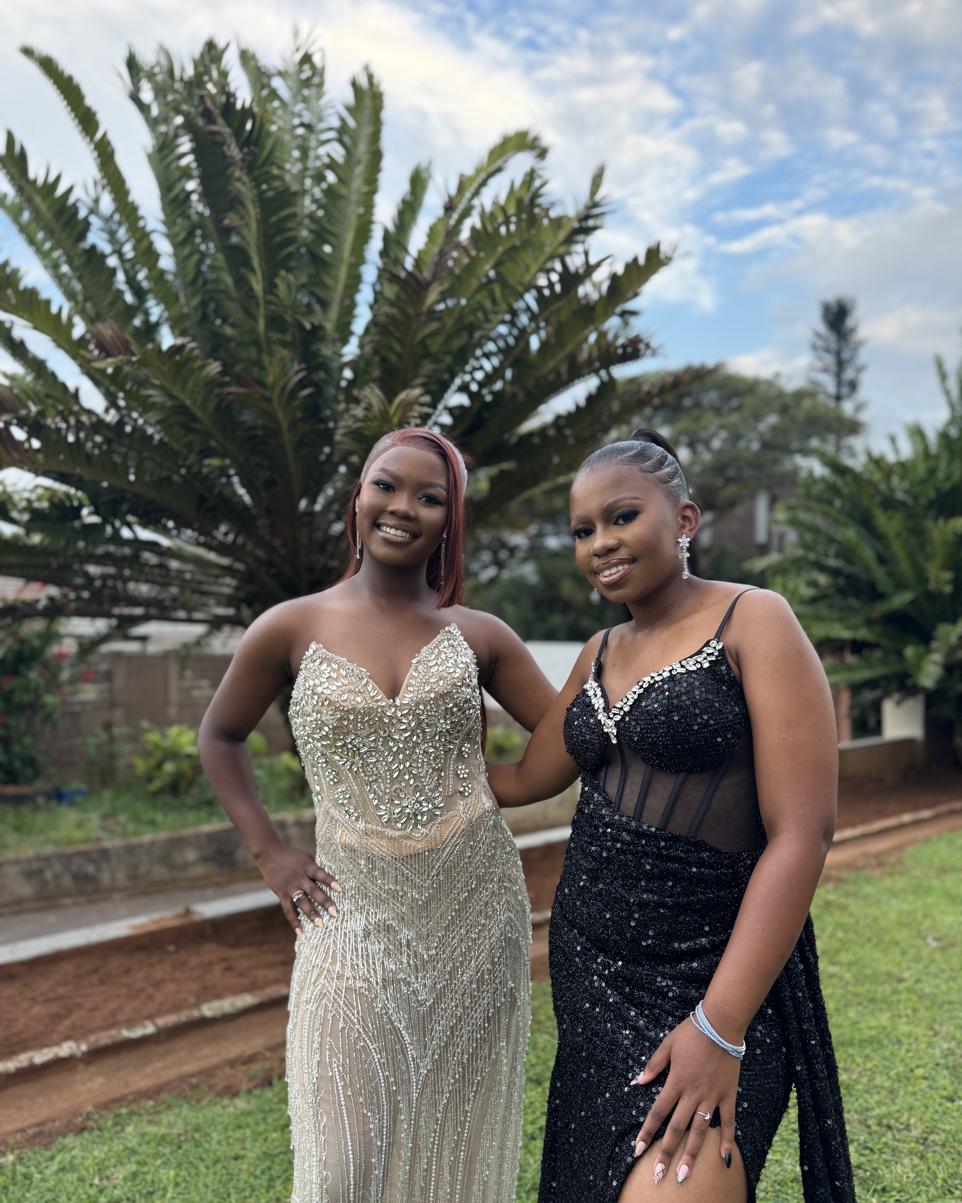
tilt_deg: -0.7
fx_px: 890
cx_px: 481
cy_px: 629
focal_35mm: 25
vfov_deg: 68.1
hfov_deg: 56.8
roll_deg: +0.1
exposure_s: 1/135
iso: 100
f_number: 1.78
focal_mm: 6.76
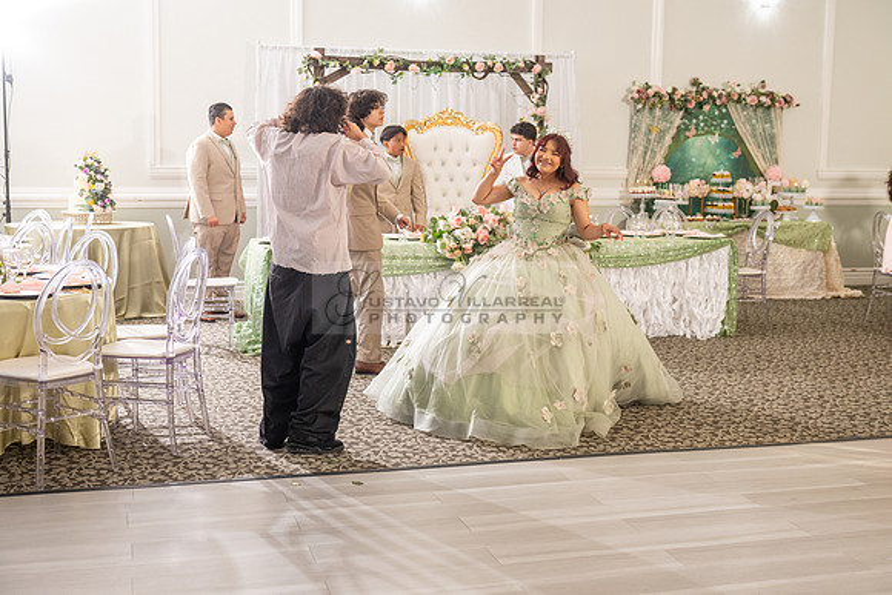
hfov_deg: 41.1
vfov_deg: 28.1
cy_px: 298
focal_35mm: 48
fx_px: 1190
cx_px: 446
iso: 500
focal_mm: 48
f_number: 4.5
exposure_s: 1/160
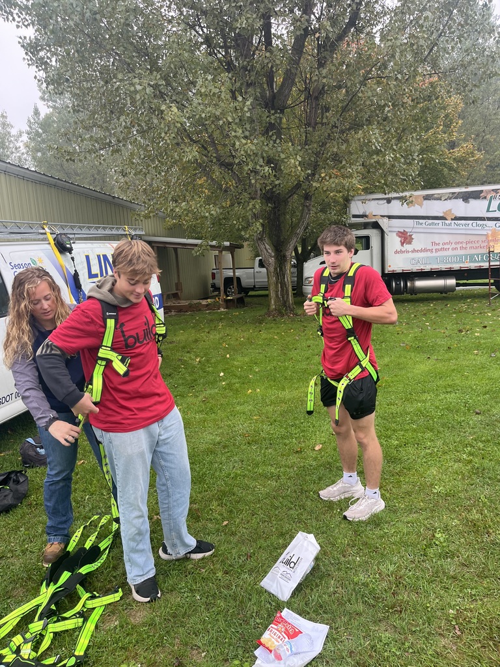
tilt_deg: -15.2
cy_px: 334
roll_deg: +1.8
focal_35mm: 26
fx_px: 501
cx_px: 250
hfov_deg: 53.1
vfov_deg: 67.3
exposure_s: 1/121
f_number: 1.6
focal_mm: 5.1
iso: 50
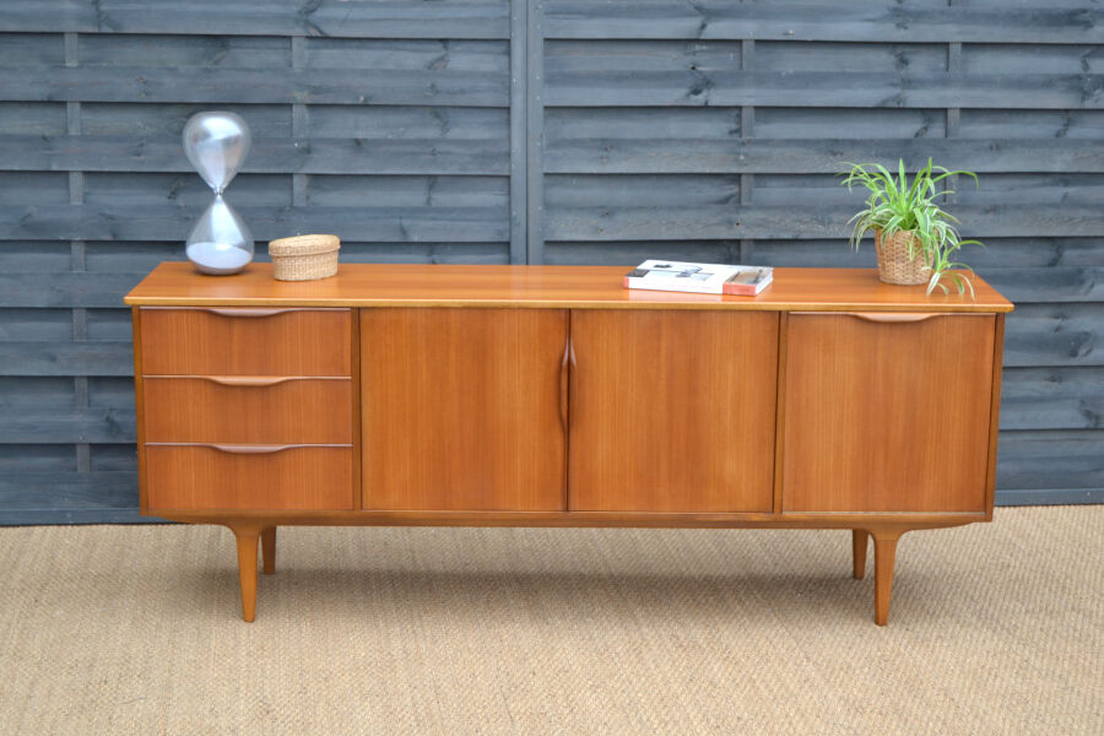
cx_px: 552
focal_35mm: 63
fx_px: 1932
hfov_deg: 31.9
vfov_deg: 21.6
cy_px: 368
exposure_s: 1/125
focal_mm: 42
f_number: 5
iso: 280
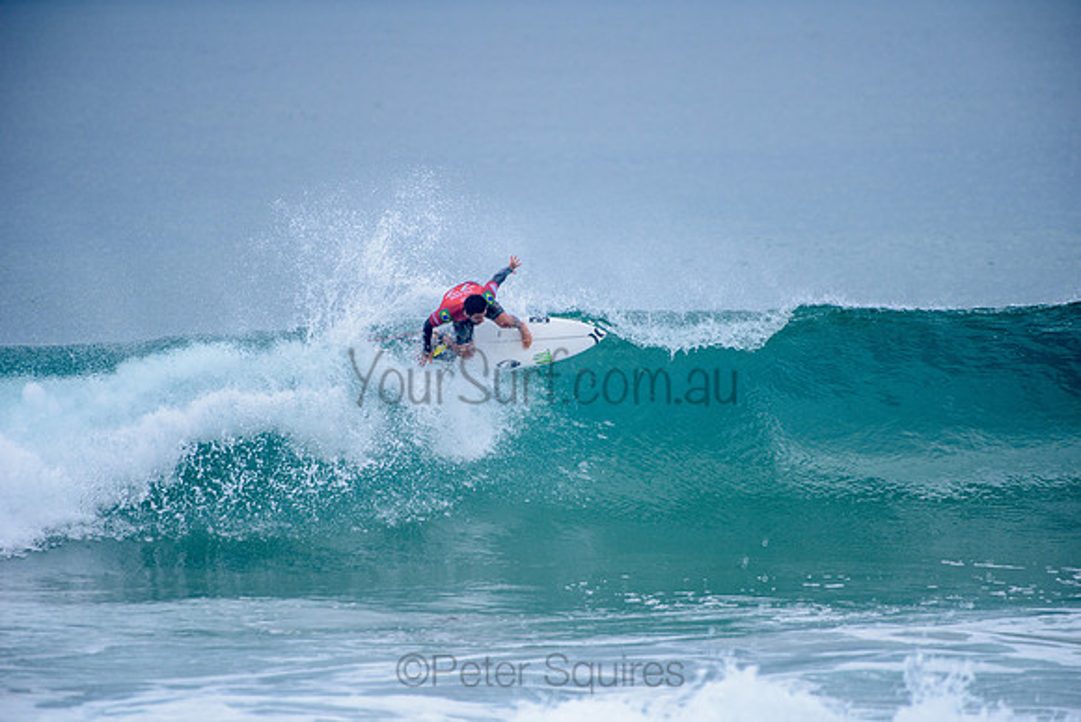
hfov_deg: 4.1
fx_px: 15017
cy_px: 361
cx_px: 540
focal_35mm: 500
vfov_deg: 2.8
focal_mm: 500
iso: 360
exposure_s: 1/2000
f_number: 5.6
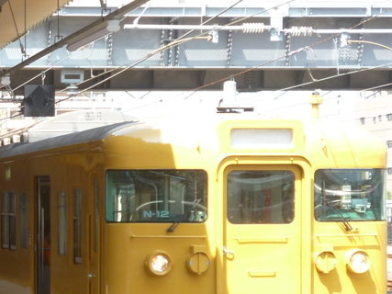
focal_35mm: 135
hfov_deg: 14.1
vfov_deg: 10.9
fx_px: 1528
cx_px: -103
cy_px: 235
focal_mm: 8.6
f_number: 4
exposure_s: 1/125
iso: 100
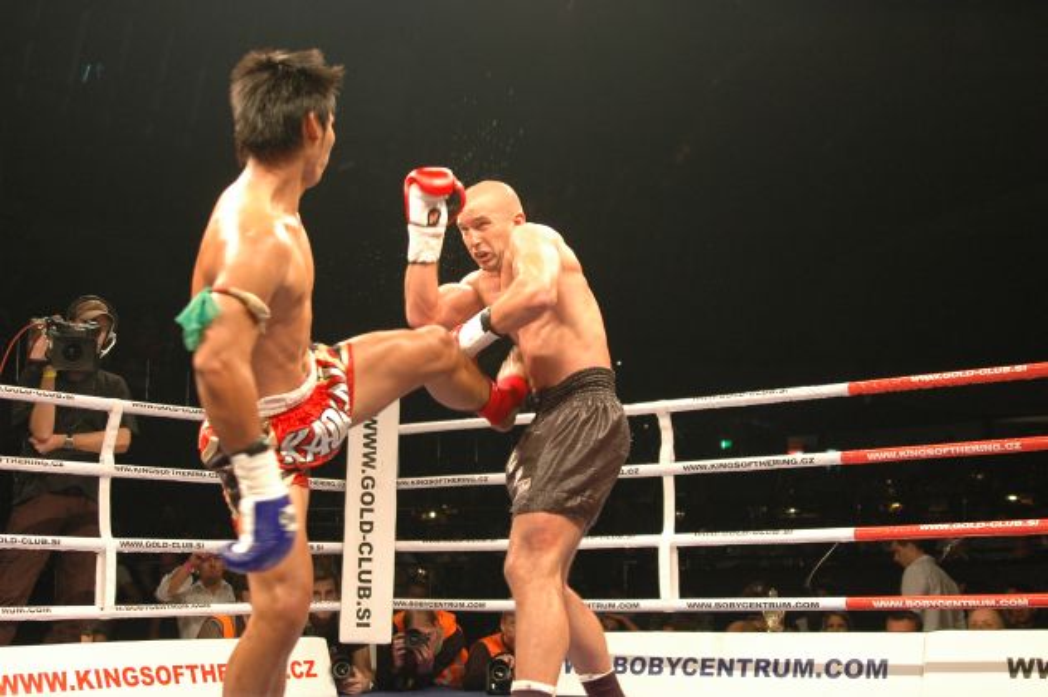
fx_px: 1396
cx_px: 524
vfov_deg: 28.0
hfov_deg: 41.2
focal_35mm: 48
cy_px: 348
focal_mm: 32
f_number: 2.8
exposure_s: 1/250
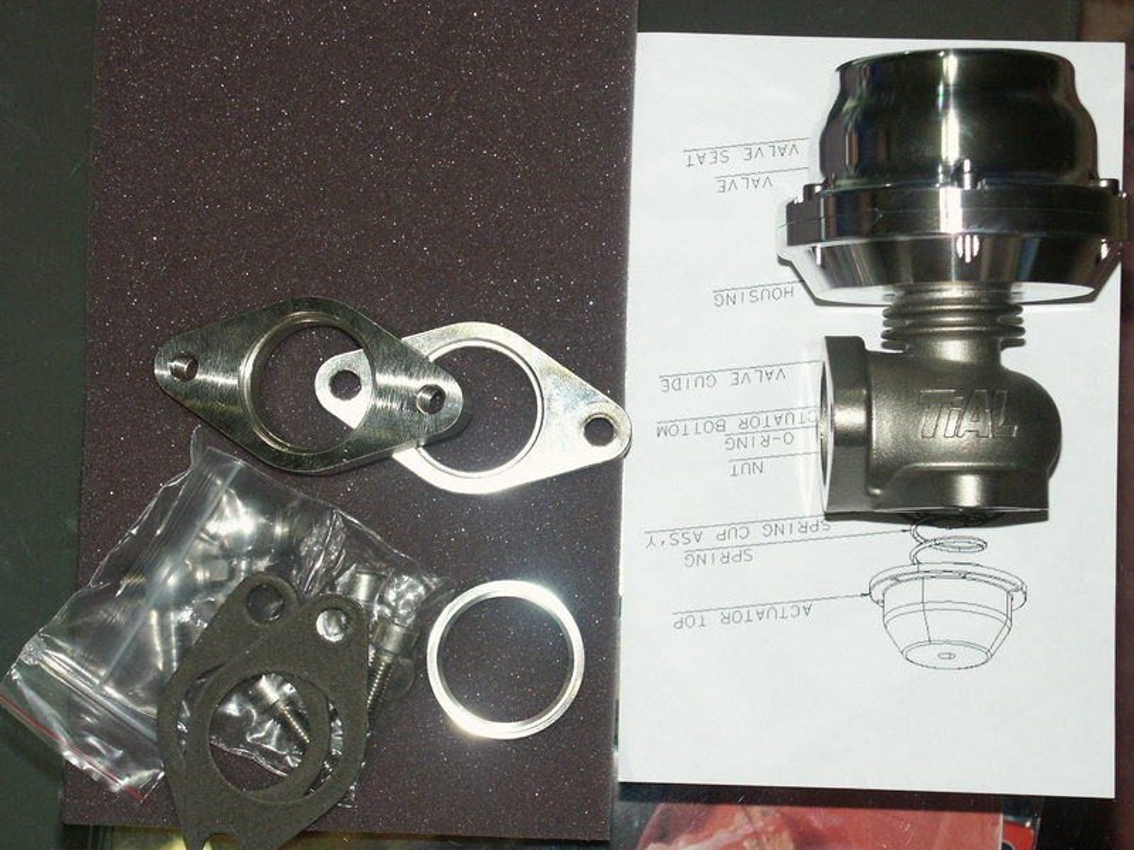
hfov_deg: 17.9
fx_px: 3604
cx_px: 567
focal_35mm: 110
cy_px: 425
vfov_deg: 13.5
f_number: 3.5
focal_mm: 27.3
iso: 200
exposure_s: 1/90
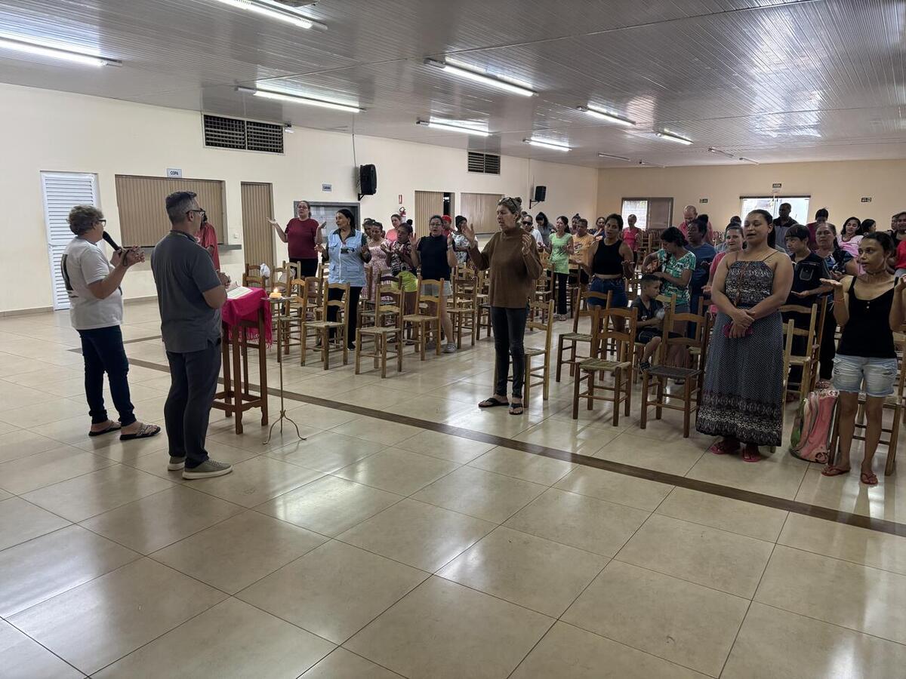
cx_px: 453
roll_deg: -0.3
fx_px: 680
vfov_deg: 53.1
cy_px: 340
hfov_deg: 67.3
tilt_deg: -10.8
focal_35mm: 26
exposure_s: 1/60
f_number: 1.6
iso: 250
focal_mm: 5.96
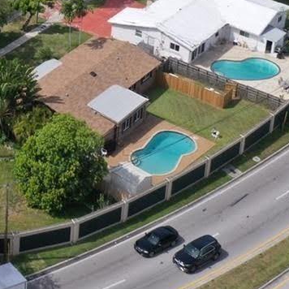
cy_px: -132
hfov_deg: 15.0
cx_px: -156
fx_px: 1011
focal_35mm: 107
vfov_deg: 15.2
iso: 100
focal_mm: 10.26
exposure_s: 1/500
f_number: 6.3
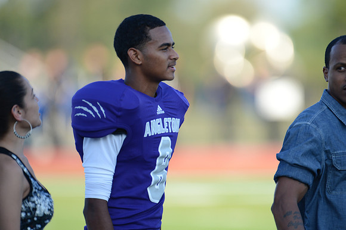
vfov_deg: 2.5
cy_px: 115
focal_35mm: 550
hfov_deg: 3.8
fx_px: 5283
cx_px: 173
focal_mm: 550
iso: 800
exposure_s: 1/1600
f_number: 4
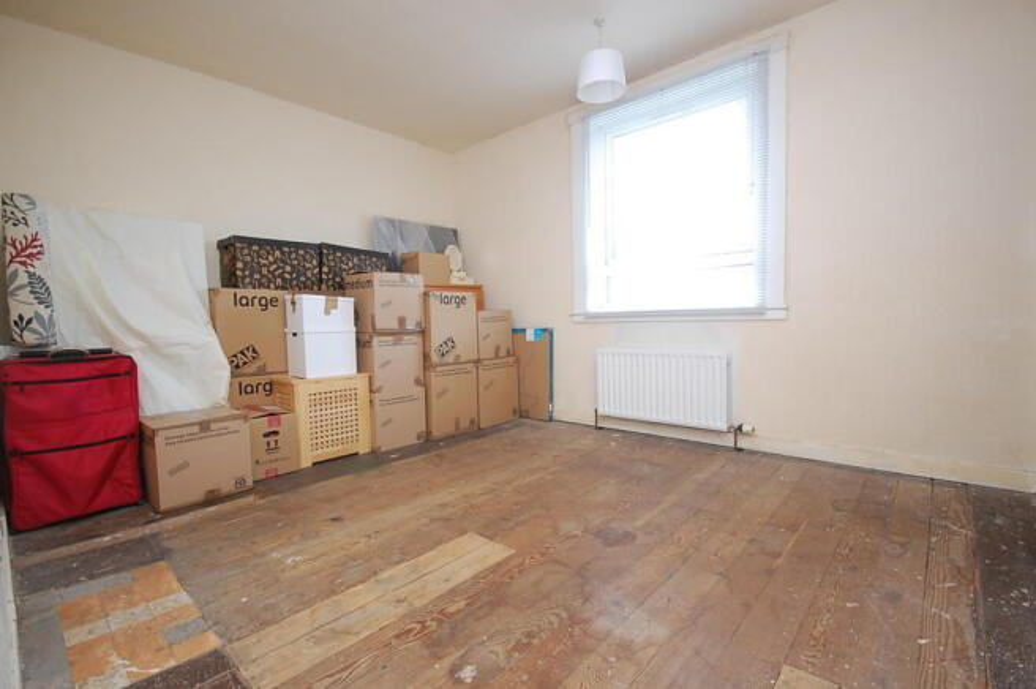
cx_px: 518
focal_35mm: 15
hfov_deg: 100.4
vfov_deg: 77.2
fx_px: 431
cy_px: 344
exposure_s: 1/30
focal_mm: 10
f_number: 4
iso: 560
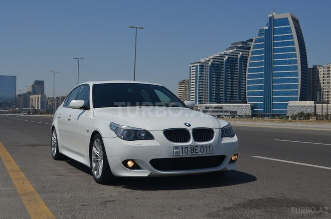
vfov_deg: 29.7
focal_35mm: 45
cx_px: 166
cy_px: 110
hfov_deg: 43.7
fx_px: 413
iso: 100
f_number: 9
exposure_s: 1/320
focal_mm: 30
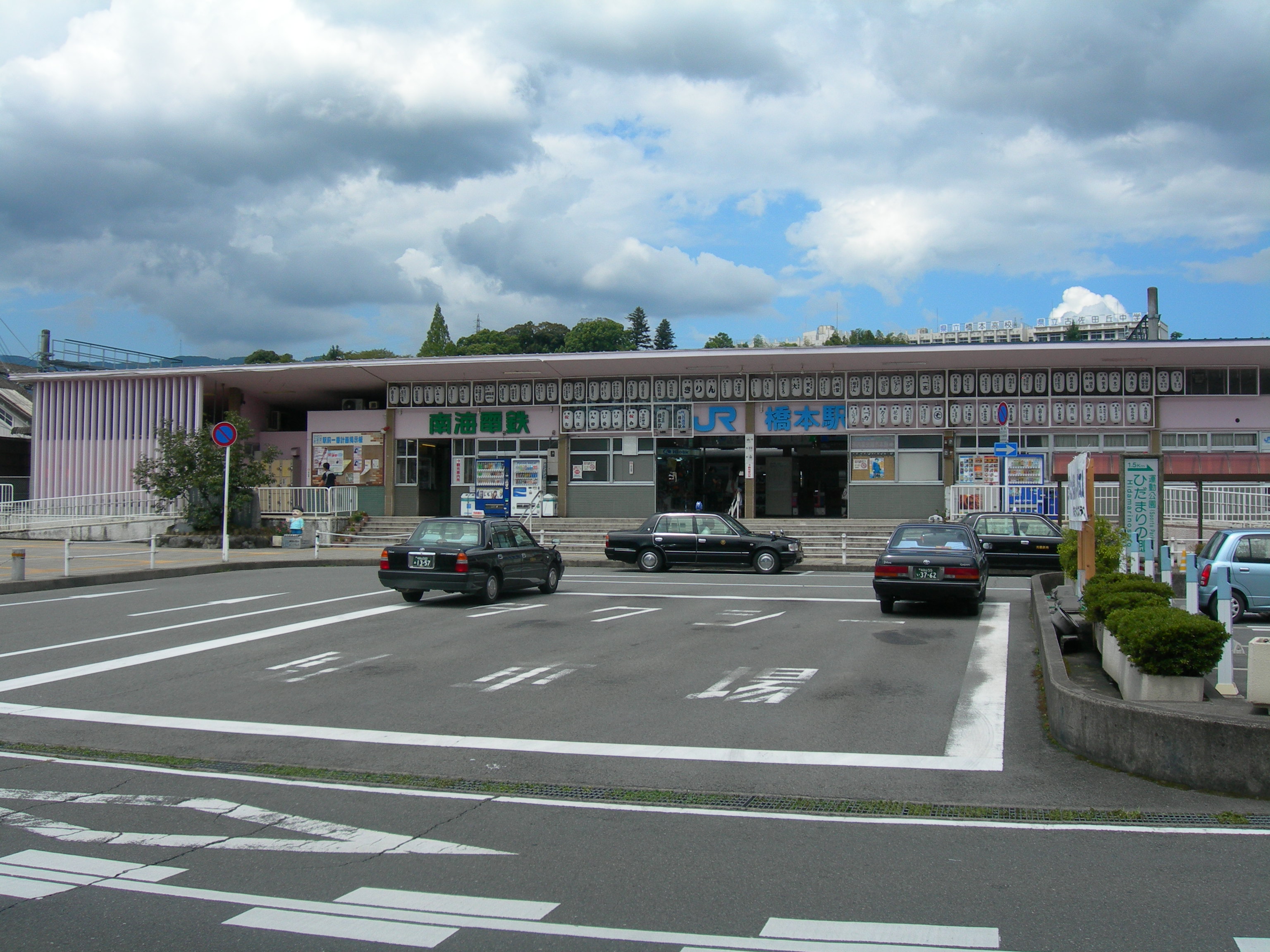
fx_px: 1394
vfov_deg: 37.7
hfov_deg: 49.0
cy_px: 476
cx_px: 635
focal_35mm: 38
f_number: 4.8
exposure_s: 1/690
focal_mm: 7.8
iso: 50
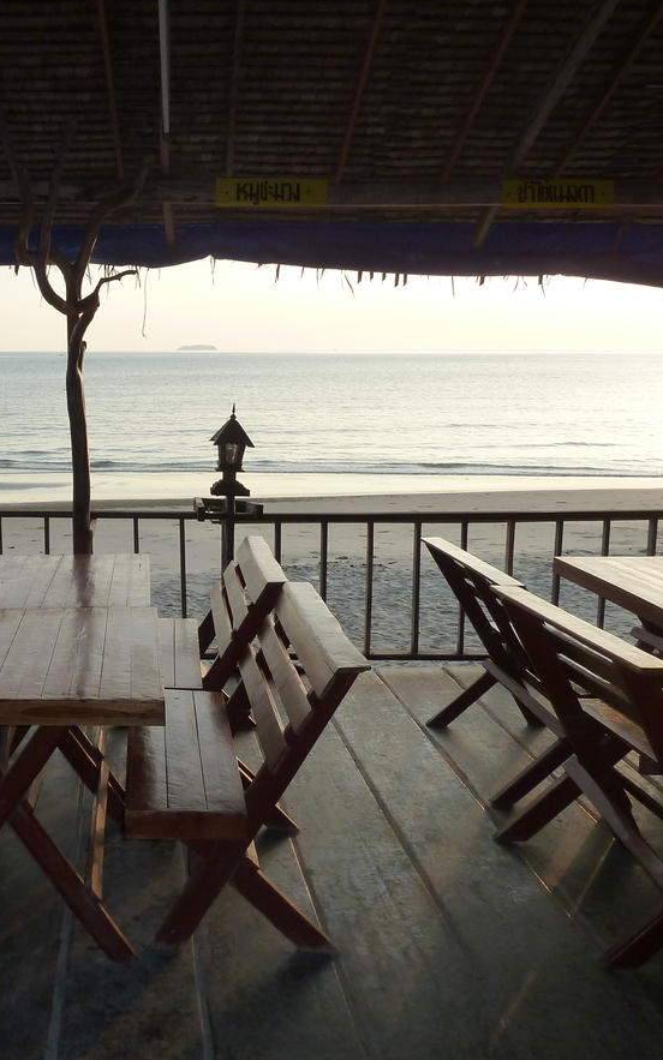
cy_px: 533
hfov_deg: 33.6
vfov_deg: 54.0
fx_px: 1041
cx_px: 76
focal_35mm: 36
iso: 125
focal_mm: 4.1
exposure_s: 1/250
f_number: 4
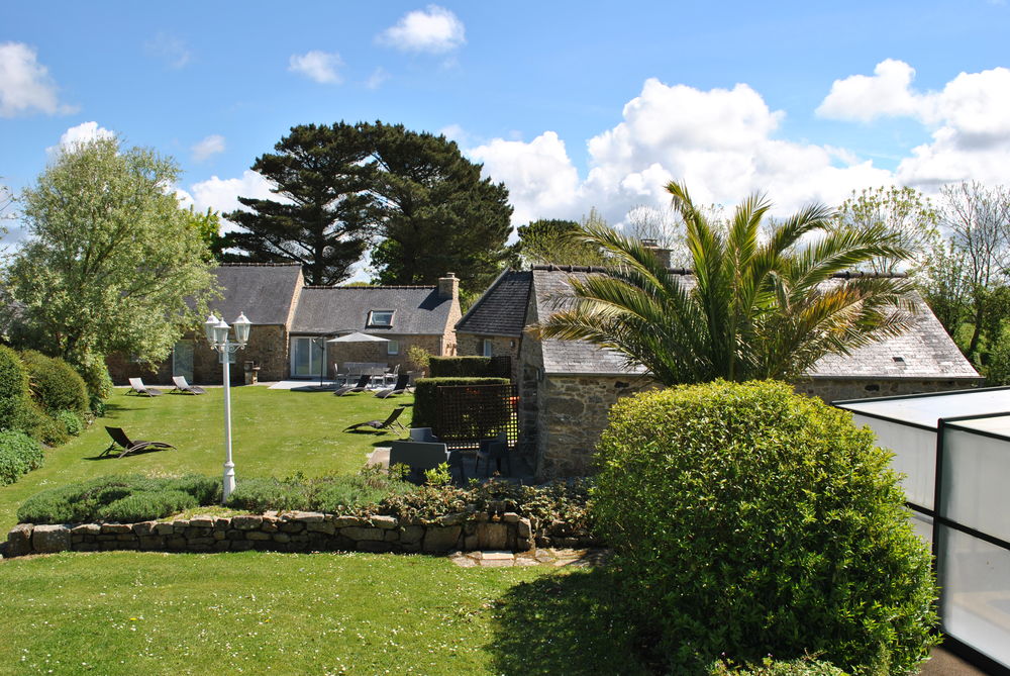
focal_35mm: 33
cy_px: 338
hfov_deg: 57.2
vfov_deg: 40.1
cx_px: 505
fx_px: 927
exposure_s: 1/200
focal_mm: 22
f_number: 10
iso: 100
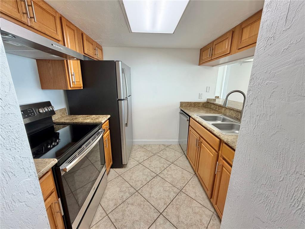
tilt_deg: -14.6
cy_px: 114
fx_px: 123
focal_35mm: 14
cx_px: 152
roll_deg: -0.6
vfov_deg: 85.7
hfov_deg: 102.1
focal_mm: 2.22
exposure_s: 1/120
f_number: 2.2
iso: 250
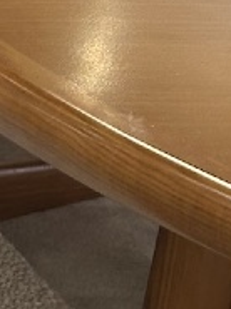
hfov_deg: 4.6
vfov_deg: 6.4
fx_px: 2786
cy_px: 190
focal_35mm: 312
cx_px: -305
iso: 125
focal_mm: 6.86
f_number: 1.78
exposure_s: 1/50
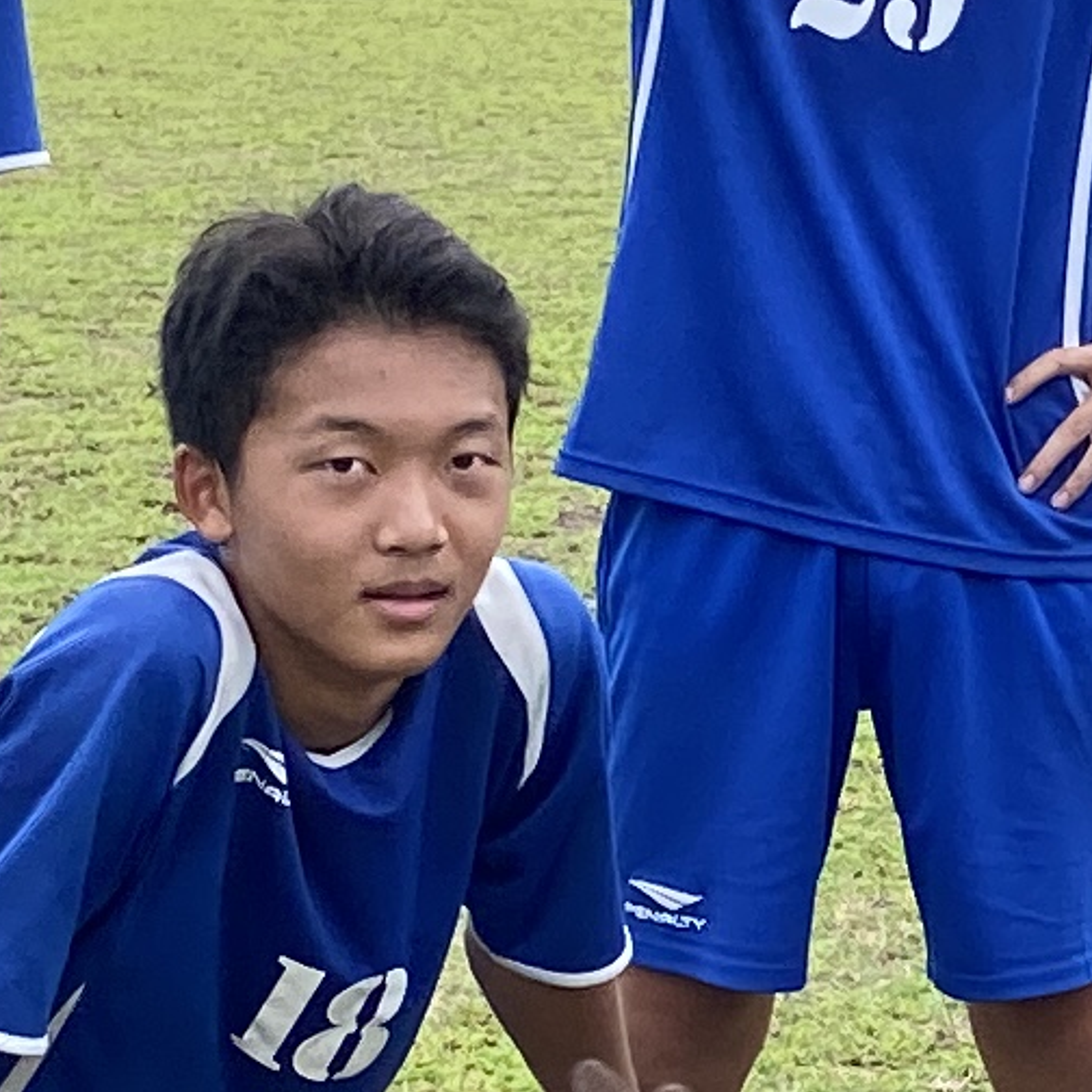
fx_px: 6567
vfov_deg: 9.5
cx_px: 1287
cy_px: 418
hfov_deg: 9.4
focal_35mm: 184
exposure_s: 1/1330
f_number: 1.8
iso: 32
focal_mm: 4.25
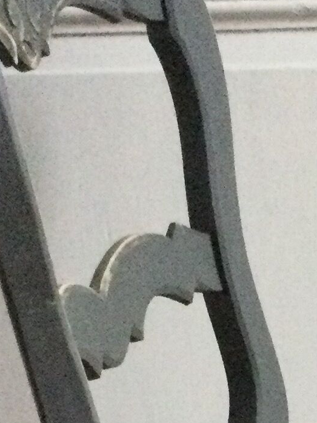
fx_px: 1772
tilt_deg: -28.4
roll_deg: +0.3
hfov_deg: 10.1
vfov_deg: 12.6
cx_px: 371
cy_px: 712
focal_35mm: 145
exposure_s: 1/17
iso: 320
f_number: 2.4
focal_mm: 3.3
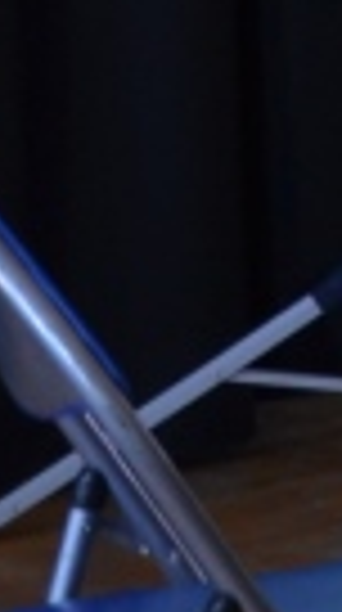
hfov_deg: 3.5
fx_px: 4990
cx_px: 2020
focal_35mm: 308
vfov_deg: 6.9
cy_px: -450
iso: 500
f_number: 4
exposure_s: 1/60
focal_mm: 26
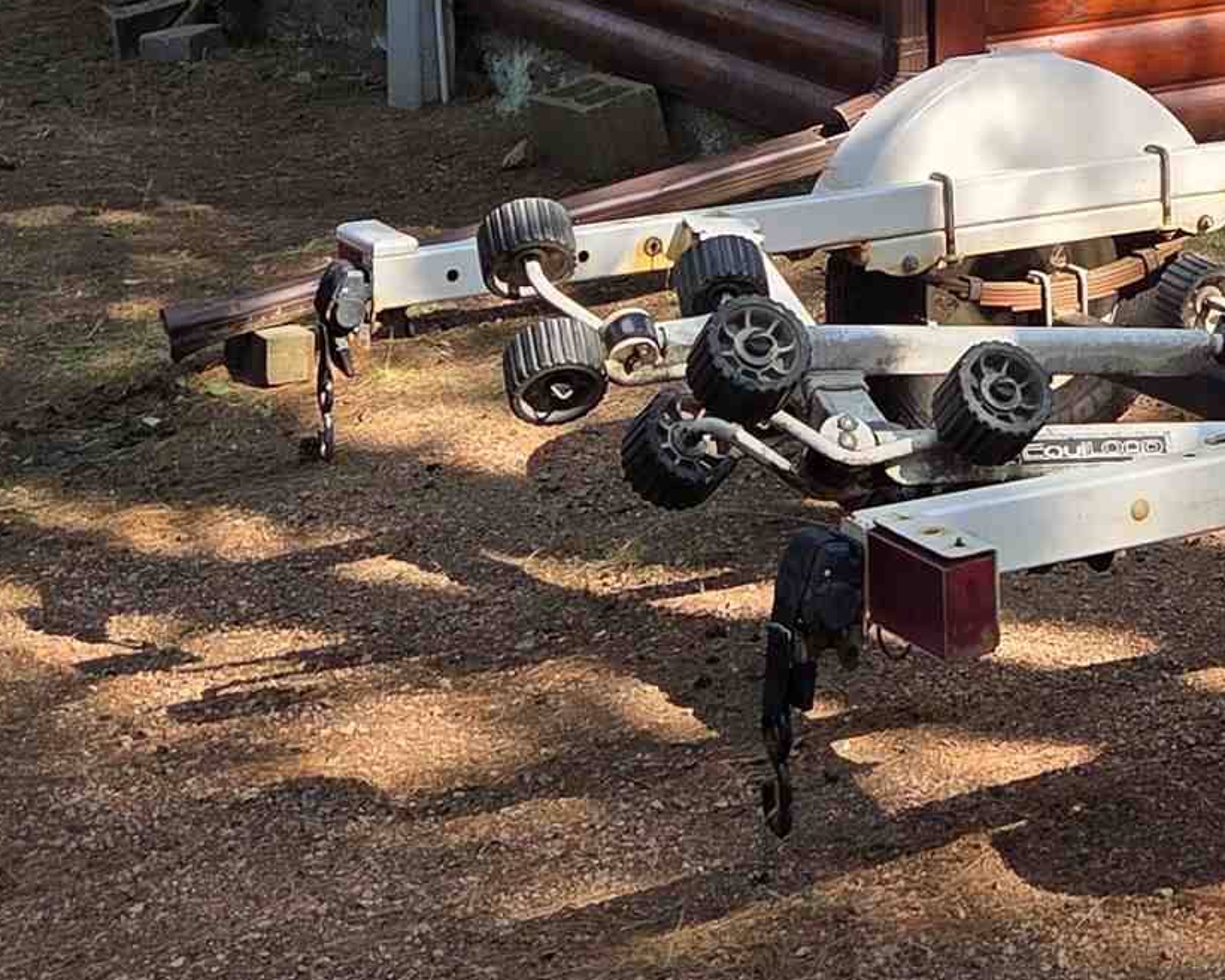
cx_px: 1350
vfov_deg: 17.0
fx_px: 3046
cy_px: -346
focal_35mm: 84
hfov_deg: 21.6
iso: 80
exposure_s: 1/1484
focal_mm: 5.4
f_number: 1.8
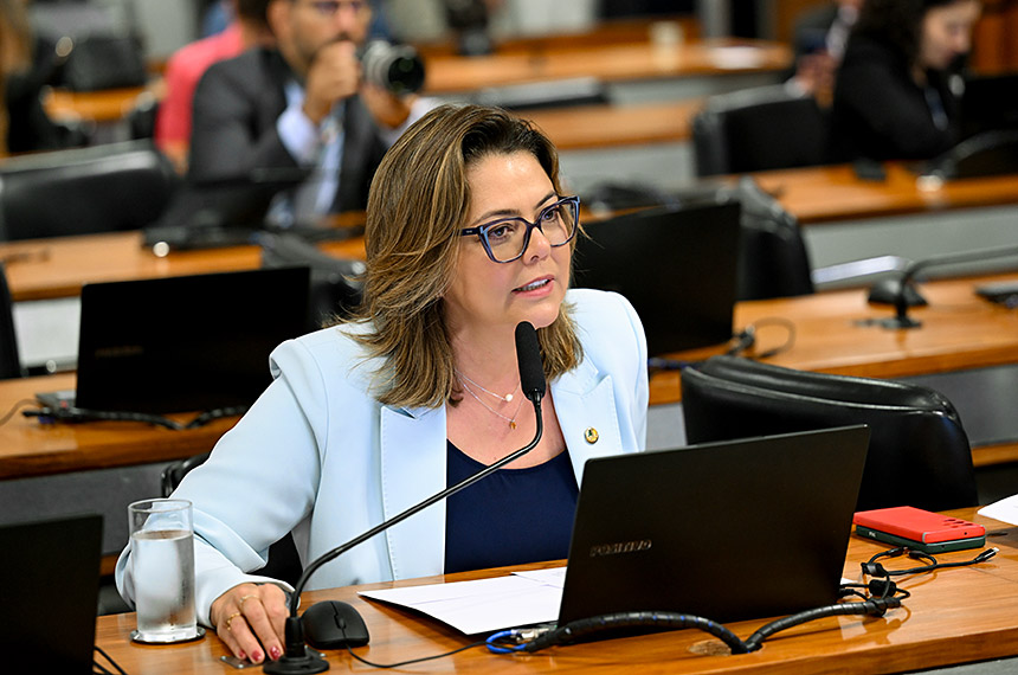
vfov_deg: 11.9
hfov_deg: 17.8
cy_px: 338
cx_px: 509
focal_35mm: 115
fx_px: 3246
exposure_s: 1/125
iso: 1600
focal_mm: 115
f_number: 2.8
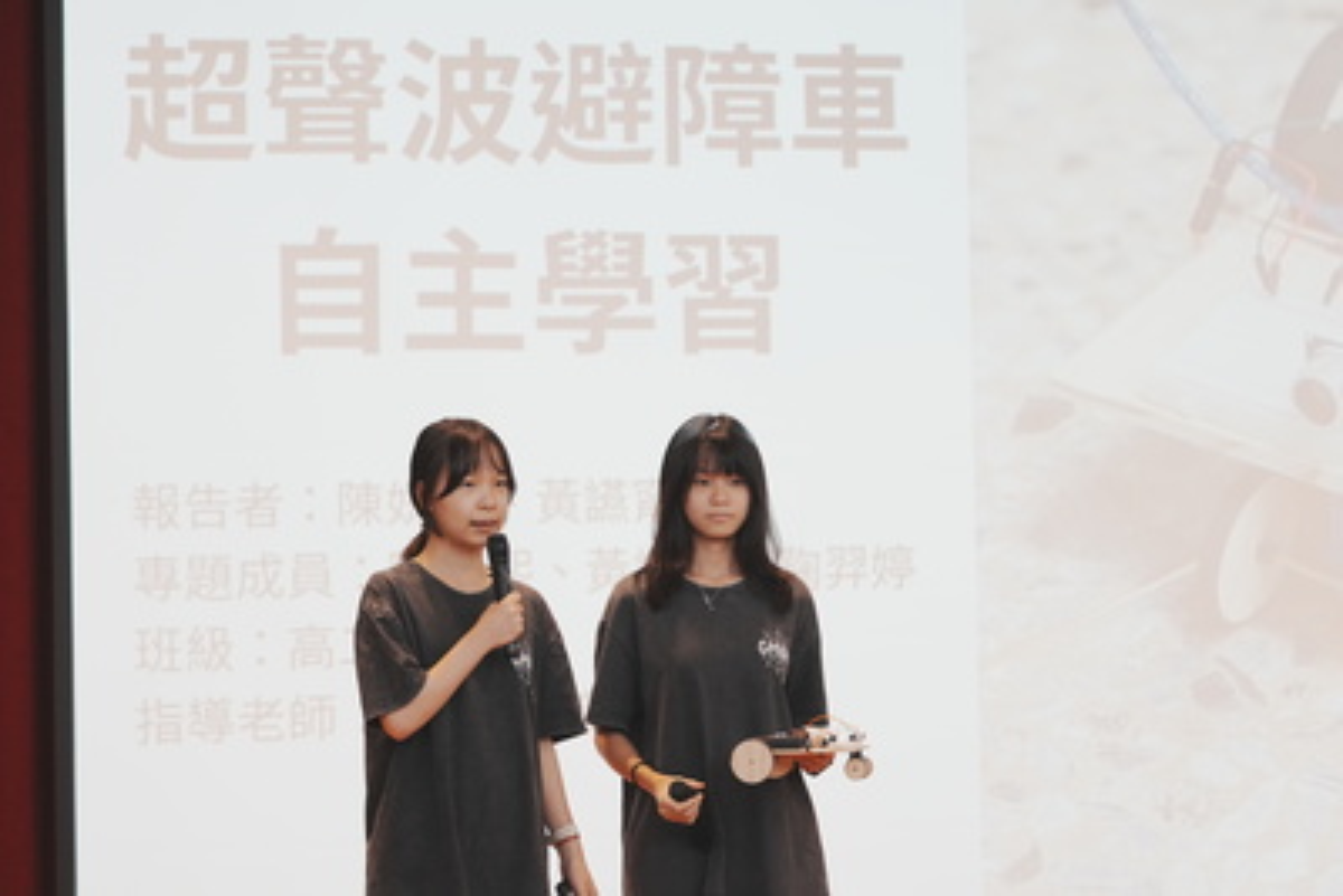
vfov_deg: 11.6
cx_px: 672
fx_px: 4403
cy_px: 448
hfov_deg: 17.3
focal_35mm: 118
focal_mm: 118
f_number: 4
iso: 3200
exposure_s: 1/250
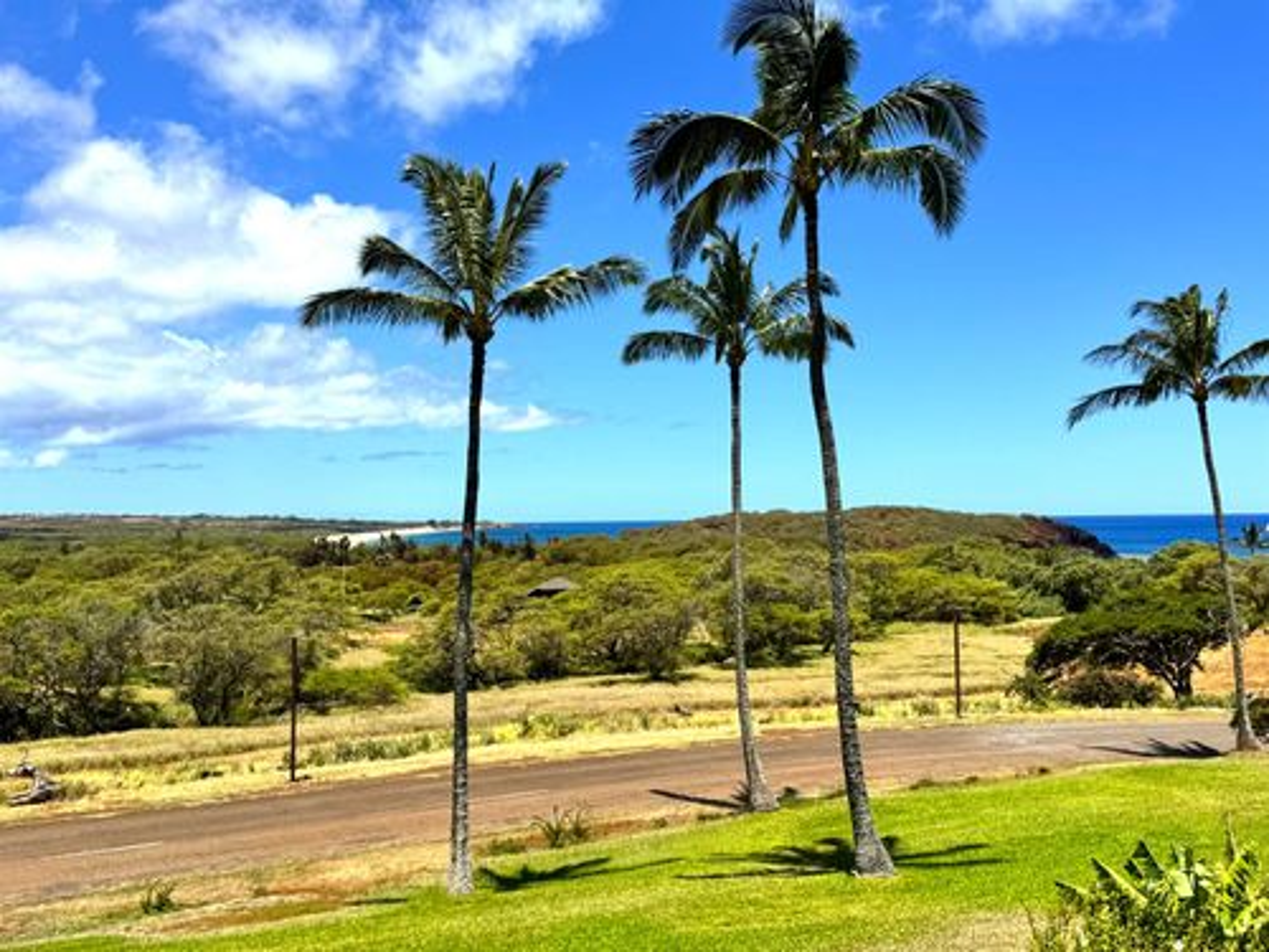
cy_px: 476
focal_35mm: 37
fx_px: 1356
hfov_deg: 50.1
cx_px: 634
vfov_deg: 38.7
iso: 80
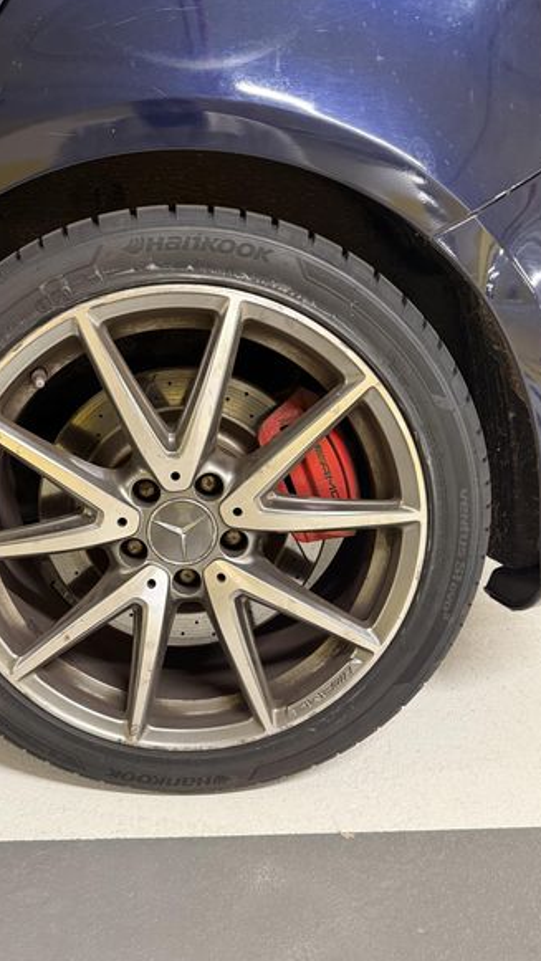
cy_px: 491
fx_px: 688
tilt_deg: -16.2
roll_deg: -0.7
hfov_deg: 42.5
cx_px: 197
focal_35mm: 27
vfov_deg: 69.8
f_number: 1.78
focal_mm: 6.76
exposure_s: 1/50
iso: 400
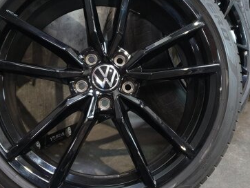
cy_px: 87
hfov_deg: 43.8
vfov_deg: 33.6
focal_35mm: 43
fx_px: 310
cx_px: 137
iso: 250
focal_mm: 4.3
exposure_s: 1/20
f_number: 1.5
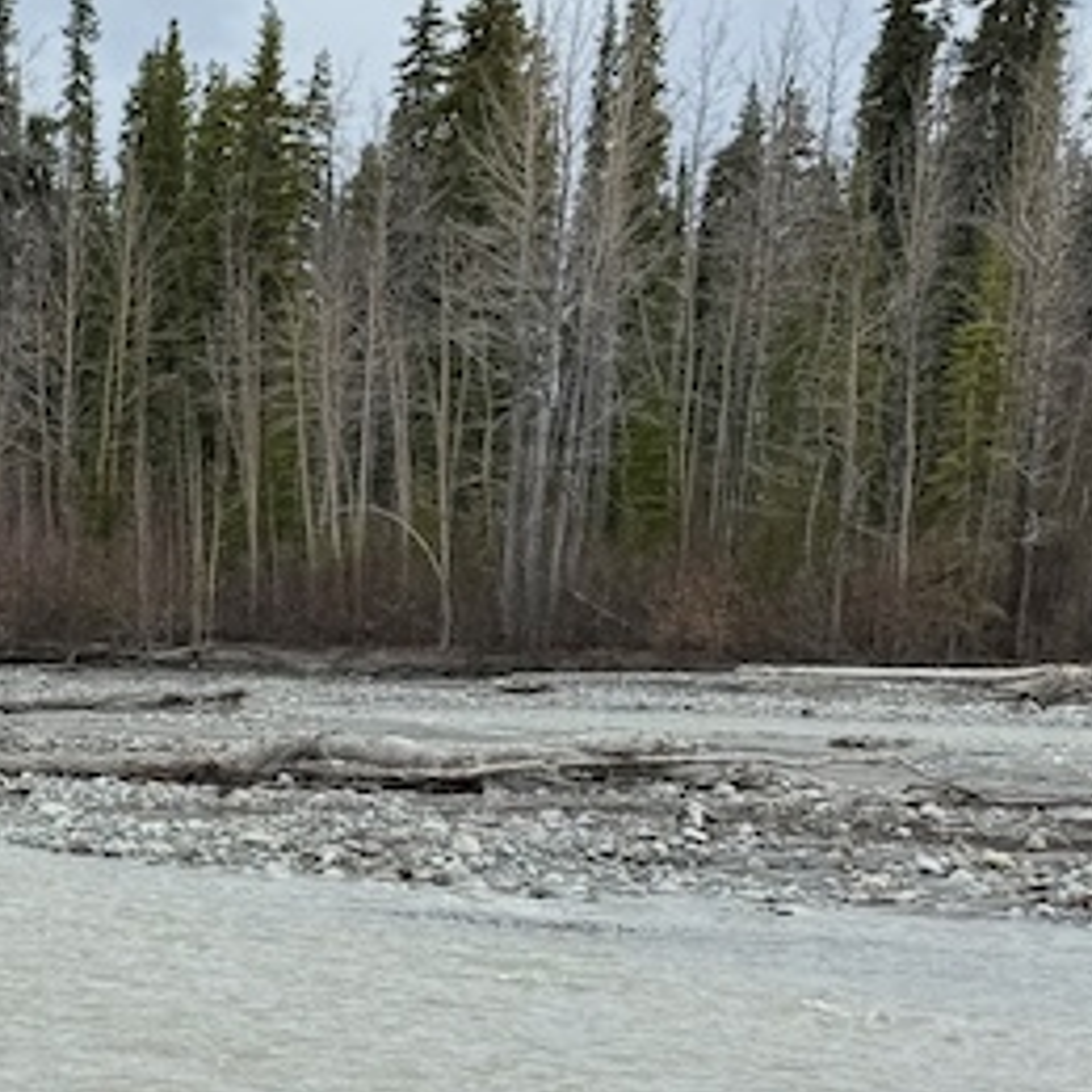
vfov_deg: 19.4
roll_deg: -1.6
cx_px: -777
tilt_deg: -7.3
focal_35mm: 88
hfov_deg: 16.9
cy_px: 983
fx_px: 3141
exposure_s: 1/2611
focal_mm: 6.76
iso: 80
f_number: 1.78
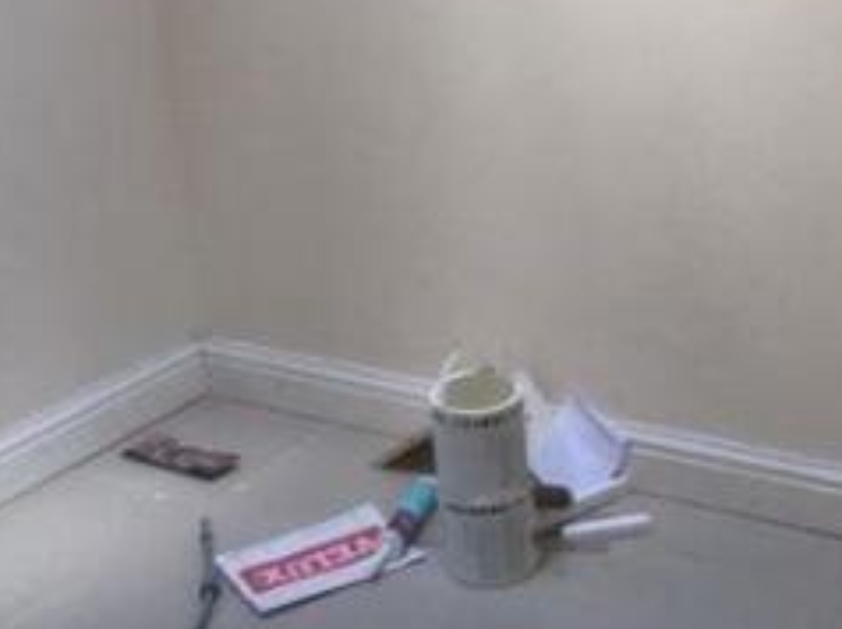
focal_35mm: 71
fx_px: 1725
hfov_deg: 27.1
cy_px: 108
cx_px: 621
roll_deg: +6.0
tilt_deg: -15.5
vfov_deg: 20.4
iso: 50
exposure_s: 1/33
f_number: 2.2
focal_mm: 4.15
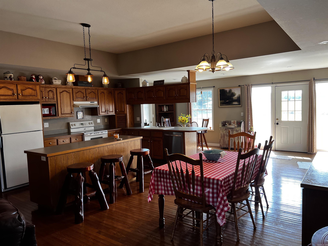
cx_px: 164
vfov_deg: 53.1
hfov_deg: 67.3
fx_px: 246
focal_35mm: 26
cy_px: 123
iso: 100
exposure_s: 1/120
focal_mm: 5.7
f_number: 1.5
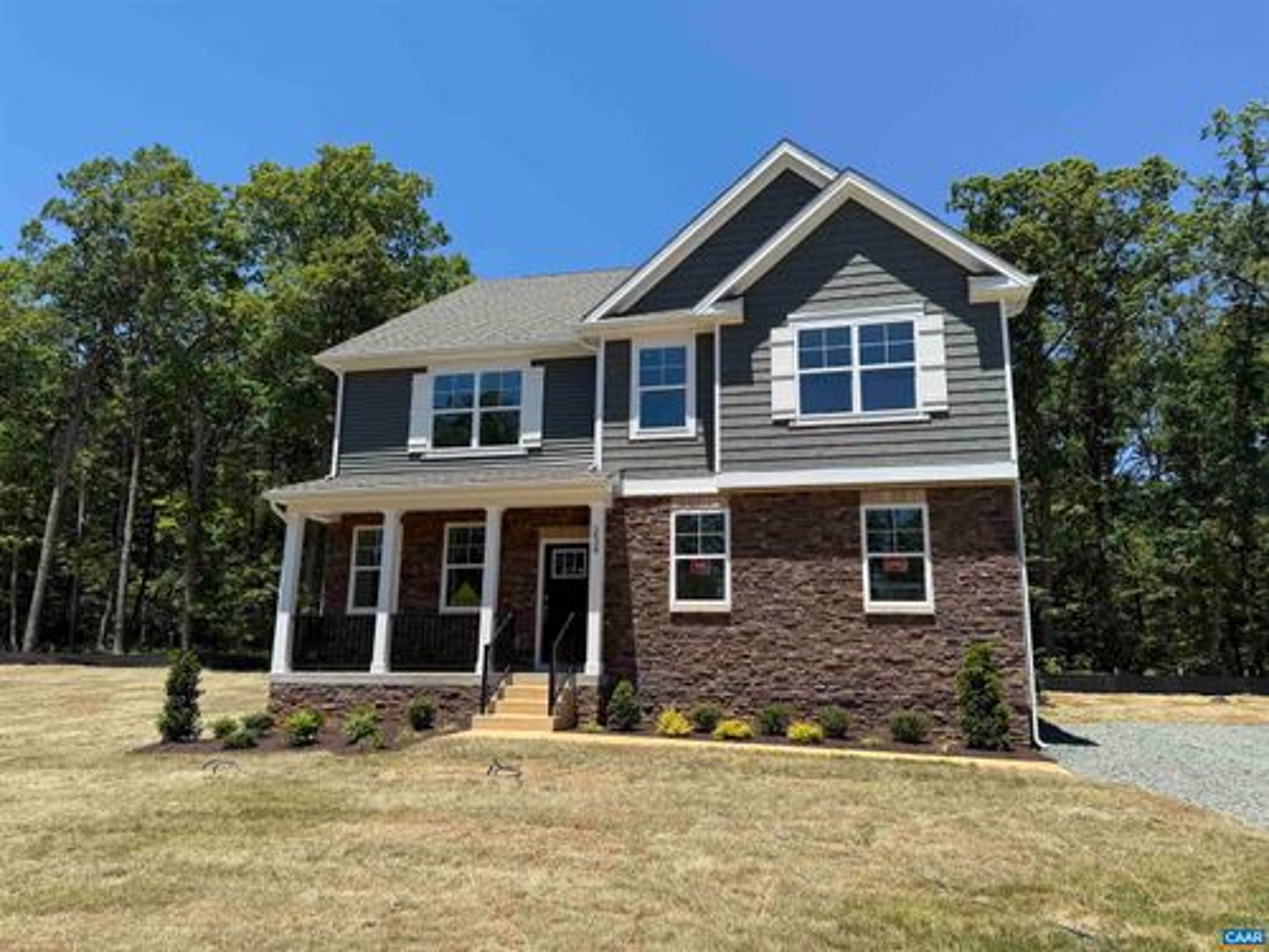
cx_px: 634
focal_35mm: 24
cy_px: 476
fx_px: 880
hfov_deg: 71.6
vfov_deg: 56.8
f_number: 1.78
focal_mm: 6.76
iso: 80
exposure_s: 1/3584
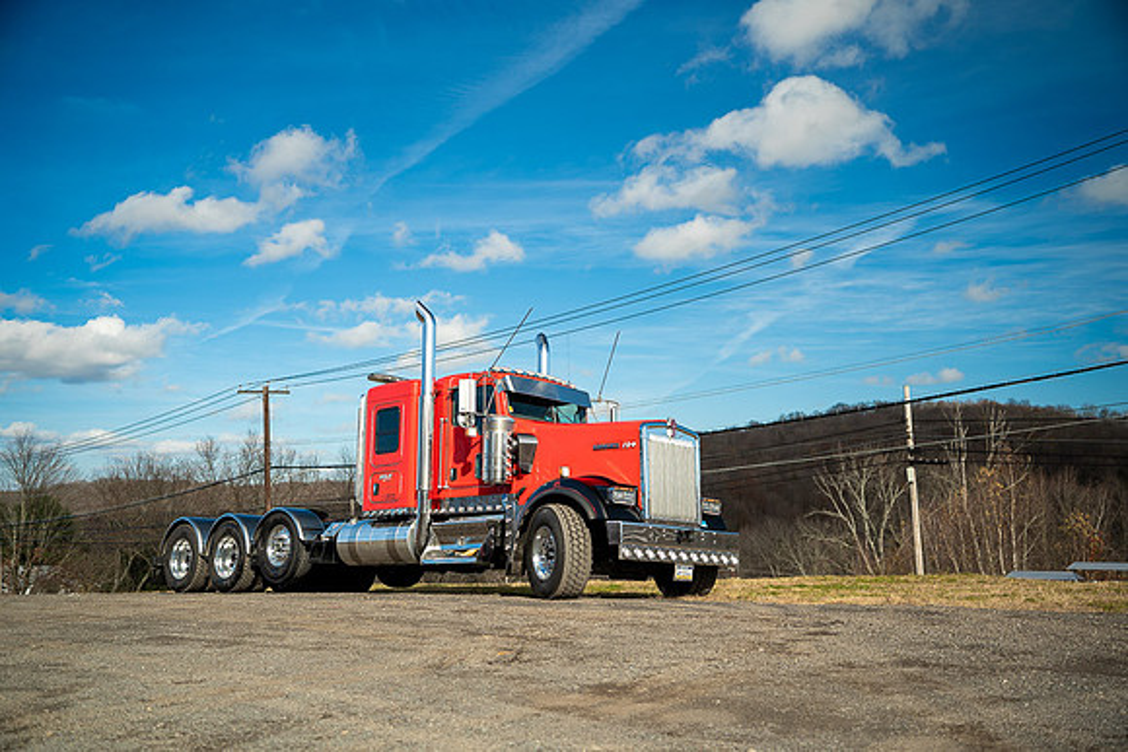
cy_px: 376
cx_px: 564
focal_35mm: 35
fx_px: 1097
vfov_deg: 37.9
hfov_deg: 54.4
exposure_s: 1/1000
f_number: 2.2
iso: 100
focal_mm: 35
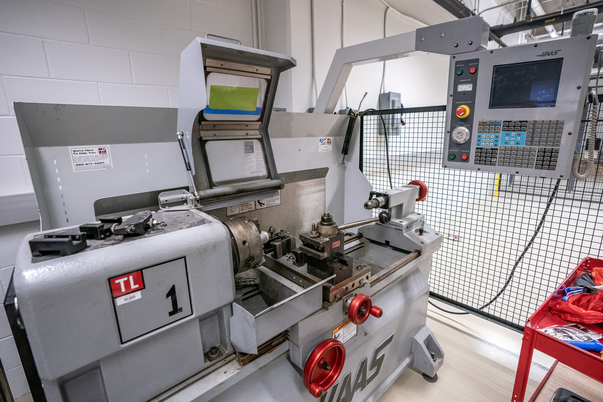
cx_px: 302
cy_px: 201
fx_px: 268
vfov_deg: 73.7
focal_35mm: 16
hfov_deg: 96.7
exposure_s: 1/125
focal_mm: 16
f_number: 3.5
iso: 2500
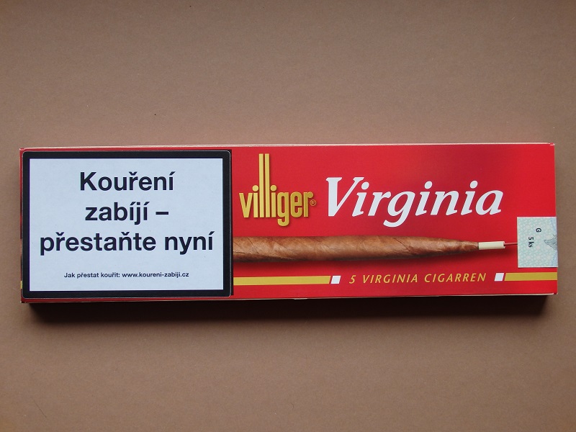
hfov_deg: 35.5
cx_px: 288
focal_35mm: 54
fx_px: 899
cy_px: 216
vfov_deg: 27.0
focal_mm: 9.8
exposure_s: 1/13
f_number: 4.1
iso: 125
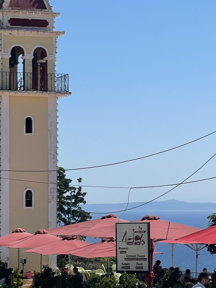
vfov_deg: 14.9
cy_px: 131
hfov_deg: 11.2
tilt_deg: +2.9
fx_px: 1098
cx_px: 96
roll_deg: -0.2
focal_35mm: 132
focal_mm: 7.5
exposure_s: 1/2016
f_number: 2.2
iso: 20
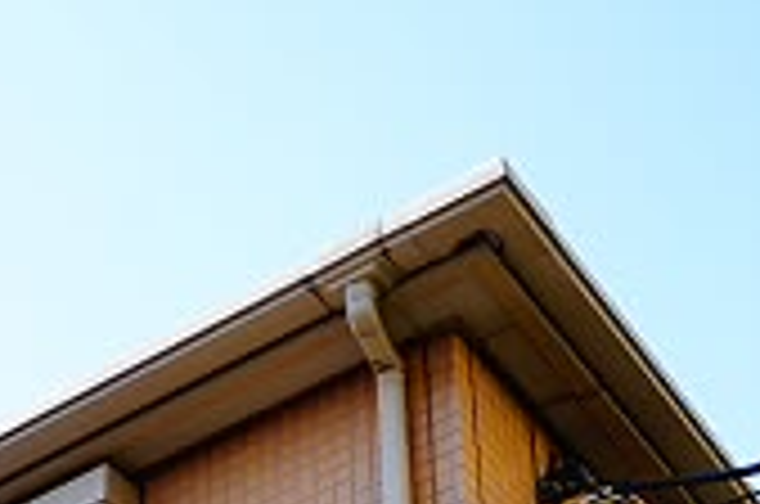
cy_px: 1062
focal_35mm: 103
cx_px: 79
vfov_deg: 11.6
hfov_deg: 19.5
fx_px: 2170
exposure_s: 1/100
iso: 100
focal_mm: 16
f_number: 7.1
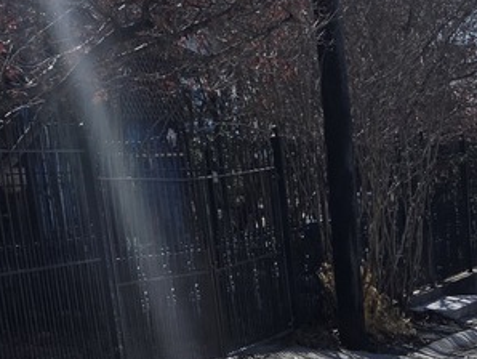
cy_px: 627
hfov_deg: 16.6
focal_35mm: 111
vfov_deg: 12.3
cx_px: 637
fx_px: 1531
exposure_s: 1/6574
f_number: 1.7
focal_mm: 6.3
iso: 80
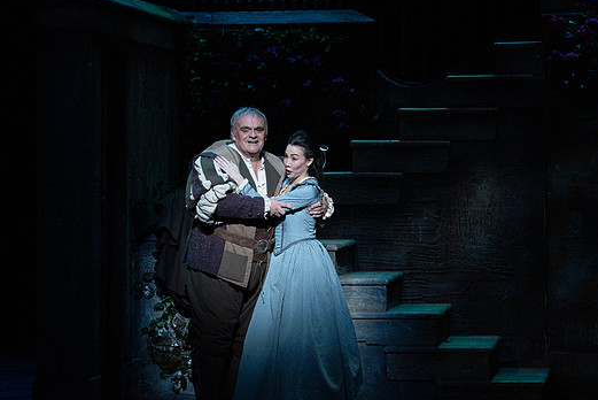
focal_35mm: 245
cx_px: 301
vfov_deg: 5.6
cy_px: 217
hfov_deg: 8.4
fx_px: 4072
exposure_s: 1/200
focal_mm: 200
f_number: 6.3
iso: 8000
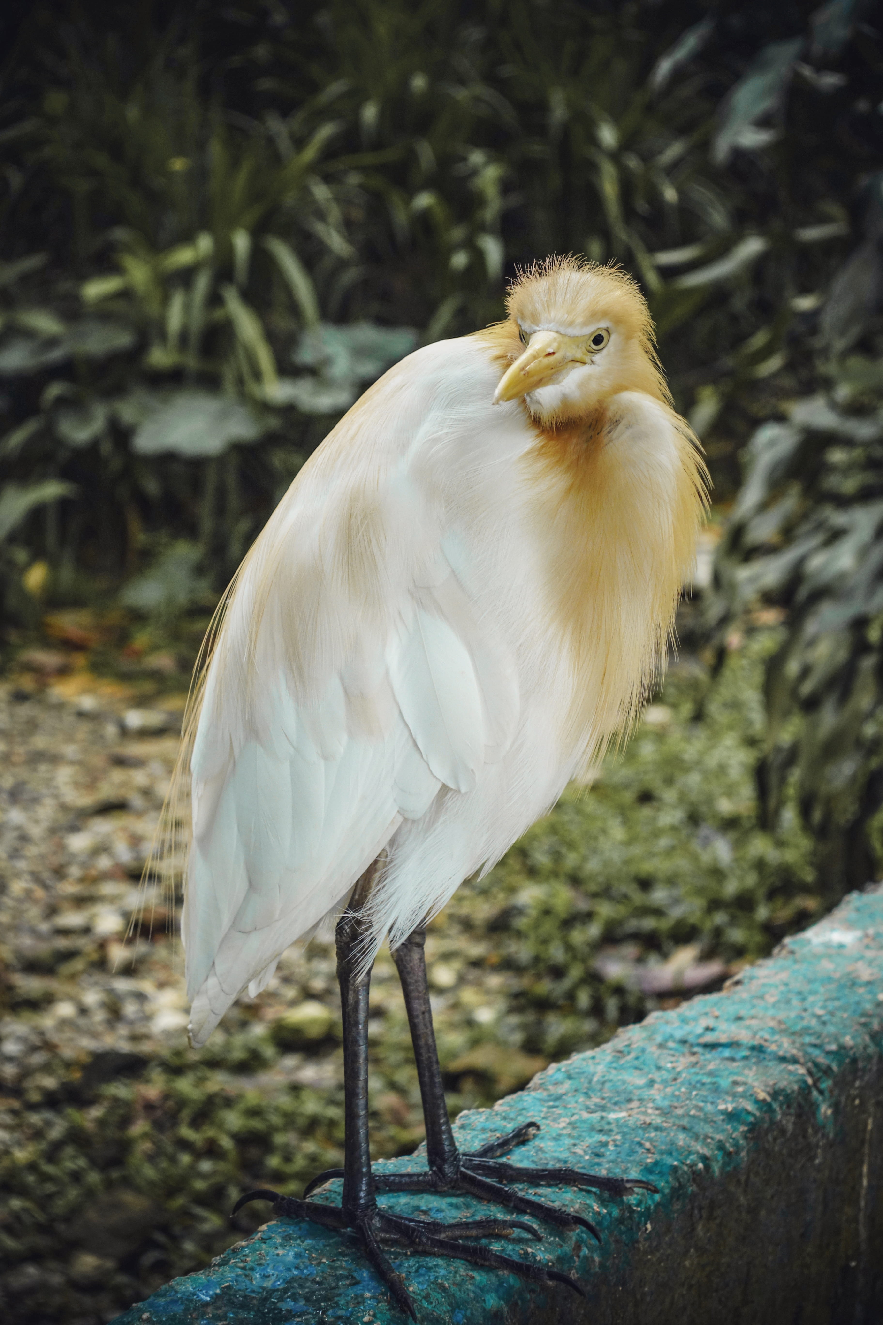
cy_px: 662
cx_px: 442
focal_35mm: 70
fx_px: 2575
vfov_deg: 28.8
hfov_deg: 19.5
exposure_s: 1/200
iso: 125
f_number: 4
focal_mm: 25.7
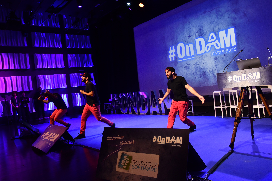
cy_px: 90
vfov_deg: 43.6
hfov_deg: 61.9
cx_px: 136
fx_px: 227
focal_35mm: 30
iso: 1600
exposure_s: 1/80
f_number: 6.3
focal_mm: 20
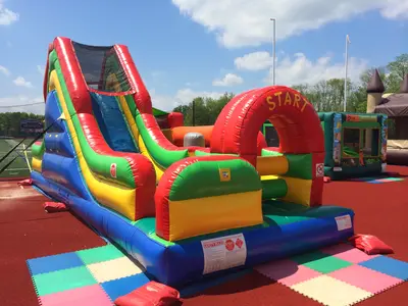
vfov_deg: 46.8
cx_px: 204
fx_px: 354
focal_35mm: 30
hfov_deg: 60.0
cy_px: 153
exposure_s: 1/2740
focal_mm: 4.12
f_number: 2.2
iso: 40
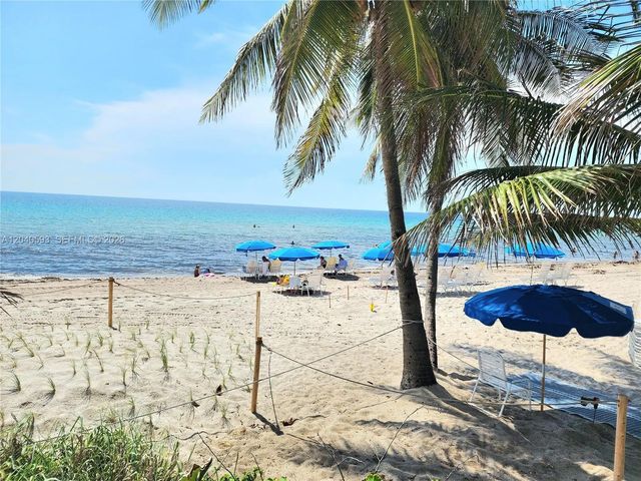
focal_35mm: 23
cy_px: 240
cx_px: 320
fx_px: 426
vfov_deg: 58.9
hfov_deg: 73.9
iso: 12
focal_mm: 6.4
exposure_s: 1/2500
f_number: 1.8
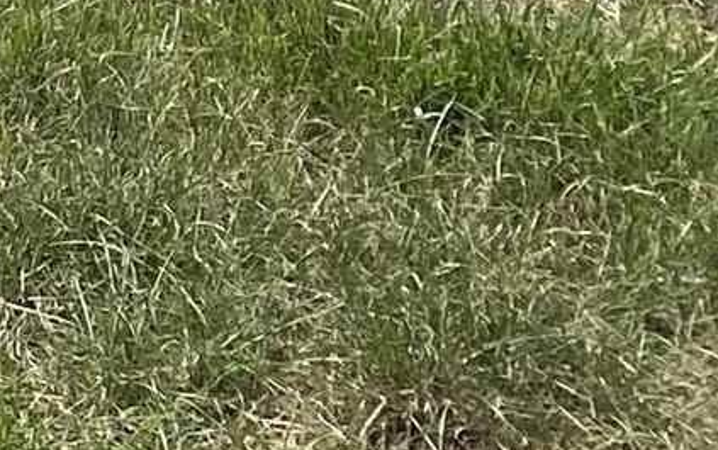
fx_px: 3916
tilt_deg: -5.8
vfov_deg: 5.8
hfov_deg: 9.4
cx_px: -991
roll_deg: +0.5
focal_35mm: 200
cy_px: -1241
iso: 32
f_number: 1.8
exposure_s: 1/4608
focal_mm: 4.25
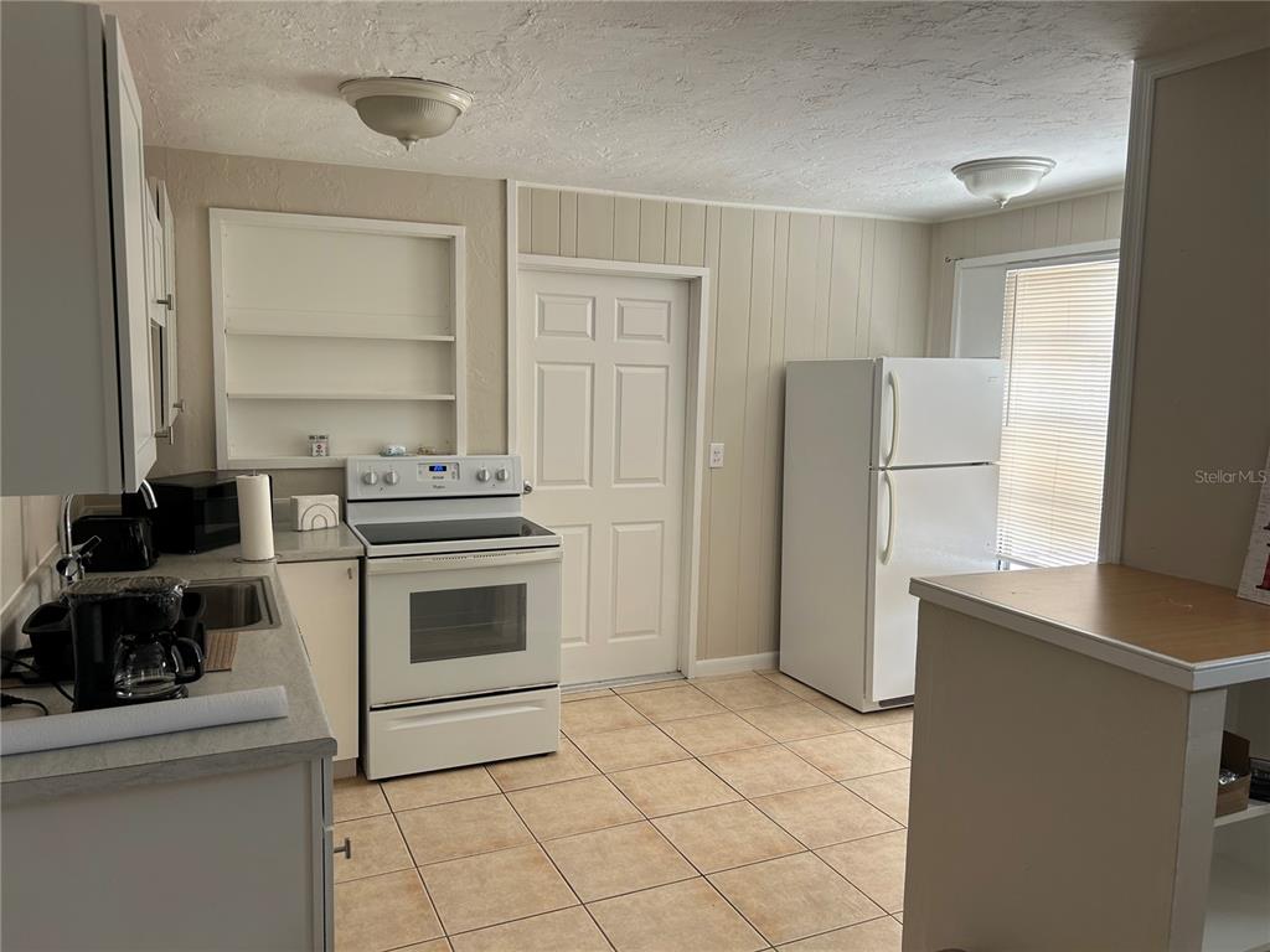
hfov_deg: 67.3
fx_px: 954
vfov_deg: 53.1
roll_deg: -1.1
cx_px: 635
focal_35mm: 26
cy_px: 476
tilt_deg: -6.3
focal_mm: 5.7
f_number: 1.5
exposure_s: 1/121
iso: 50
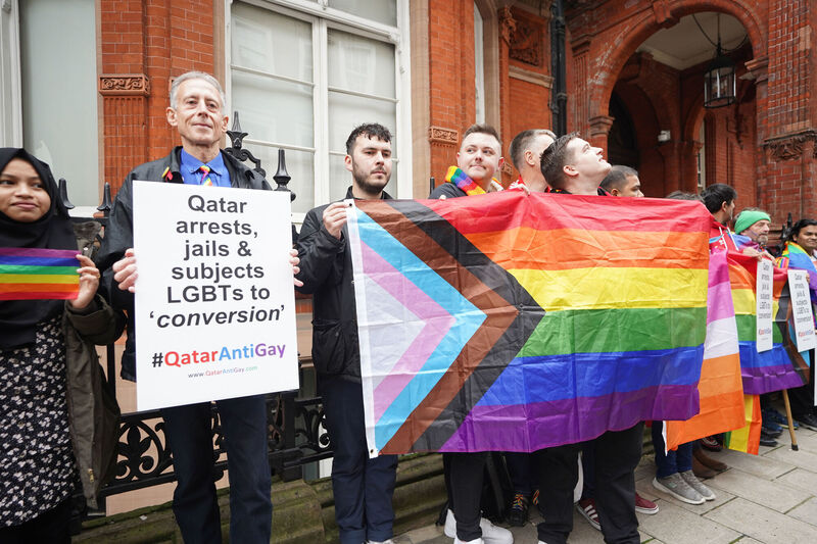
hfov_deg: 84.0
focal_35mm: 20
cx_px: 408
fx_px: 454
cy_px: 272
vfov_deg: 61.9
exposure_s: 1/250
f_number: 2.8
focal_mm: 20
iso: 640
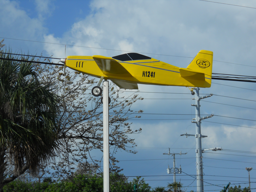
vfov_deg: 14.8
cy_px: 96
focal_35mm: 100
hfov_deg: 19.6
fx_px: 740
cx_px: 128
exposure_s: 1/800
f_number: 5.4
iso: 80
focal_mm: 17.9
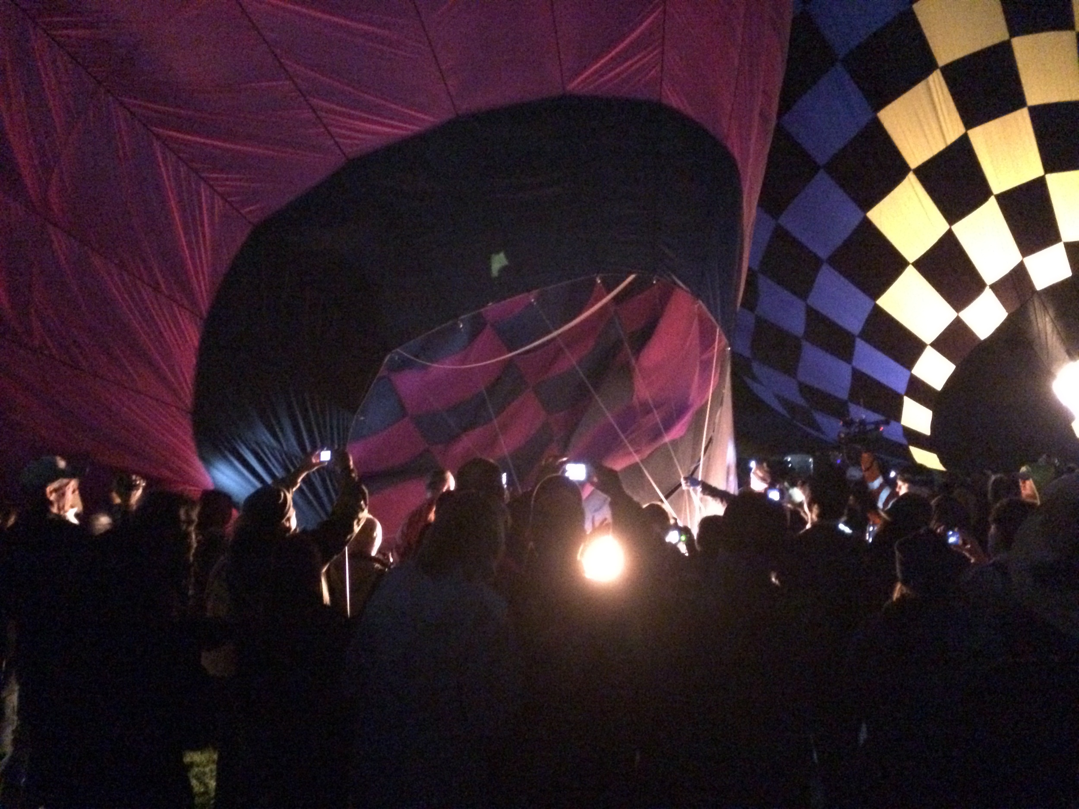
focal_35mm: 30
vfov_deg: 46.8
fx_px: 935
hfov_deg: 60.0
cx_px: 540
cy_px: 404
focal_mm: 4.12
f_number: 2.2
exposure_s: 1/15
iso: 2500
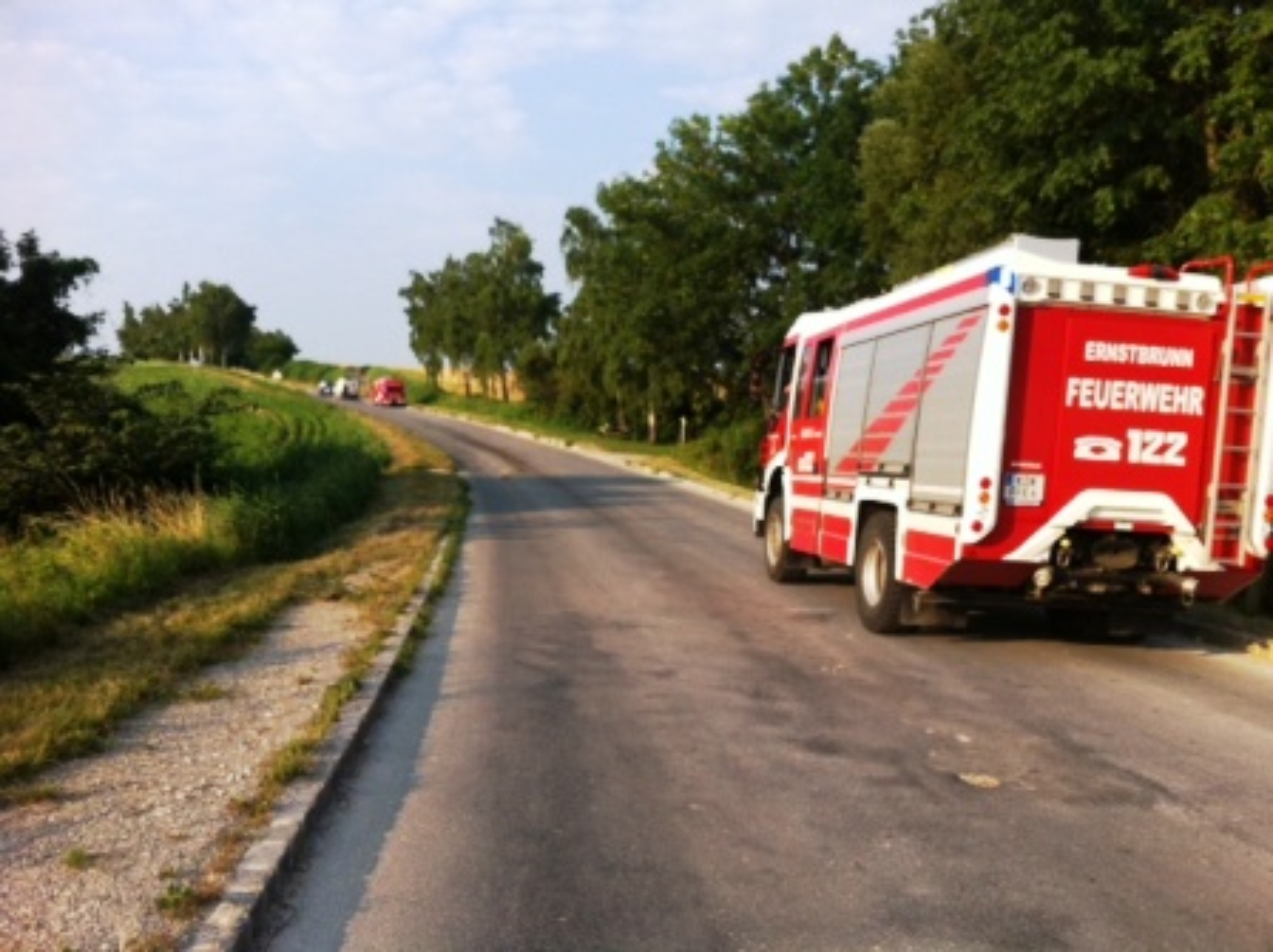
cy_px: 476
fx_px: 1286
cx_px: 636
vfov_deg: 40.6
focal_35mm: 35
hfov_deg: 52.7
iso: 80
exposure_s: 1/559
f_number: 2.8
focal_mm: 3.85
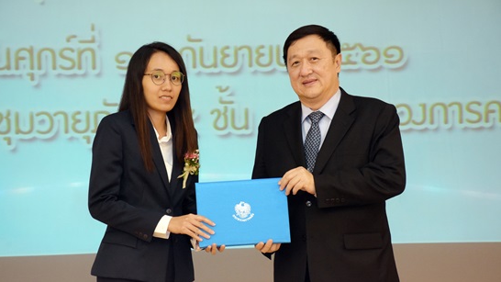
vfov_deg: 8.1
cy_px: 153
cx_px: 250
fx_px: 1999
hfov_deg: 14.3
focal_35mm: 151
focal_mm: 95
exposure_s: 1/60
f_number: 9
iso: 2000
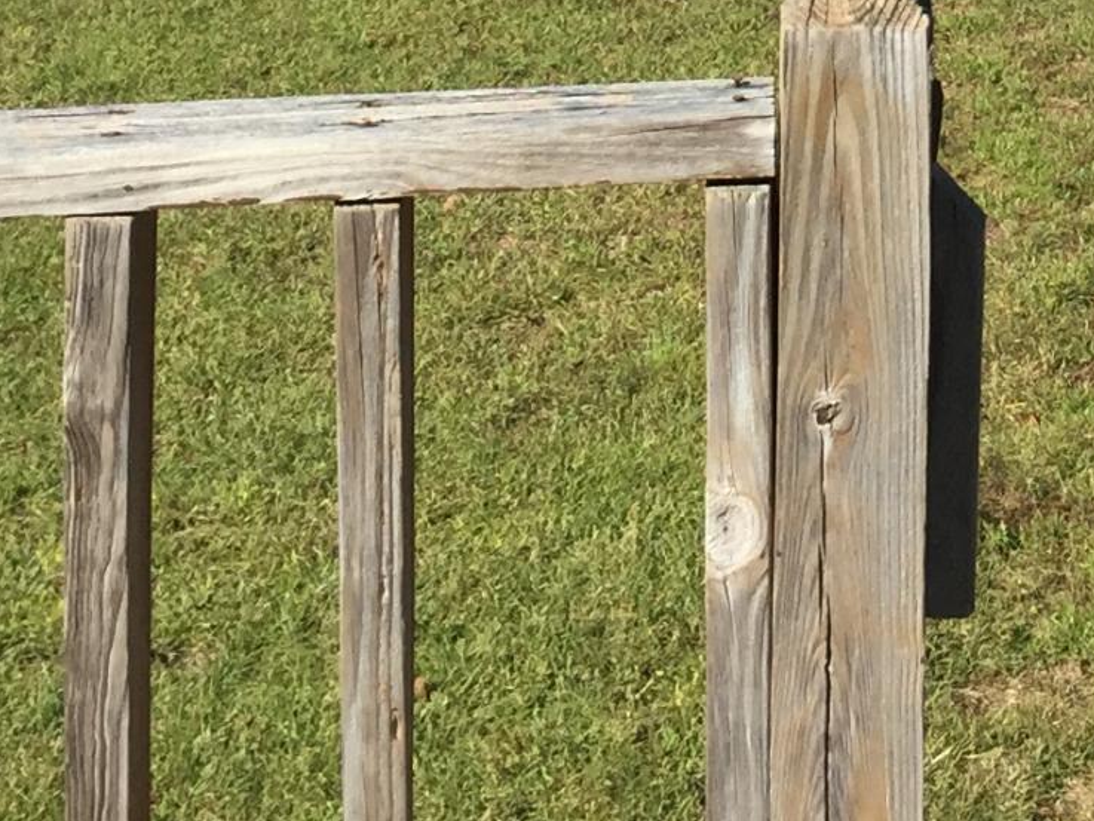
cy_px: -830
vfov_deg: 11.3
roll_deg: -0.7
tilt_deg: -5.9
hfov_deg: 16.3
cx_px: 1104
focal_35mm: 118
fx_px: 3730
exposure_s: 1/1883
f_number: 2.2
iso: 32
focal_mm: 4.15
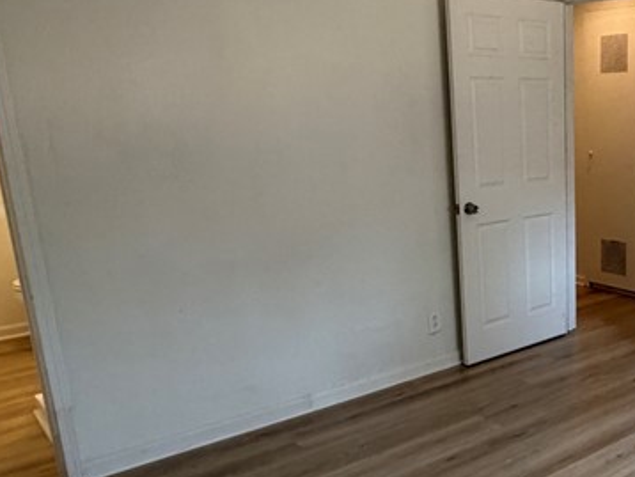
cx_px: 603
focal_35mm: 40
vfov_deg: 35.9
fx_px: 734
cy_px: 289
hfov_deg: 41.9
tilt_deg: -12.9
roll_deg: +0.9
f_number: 2.2
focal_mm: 2.22
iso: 200
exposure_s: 1/60
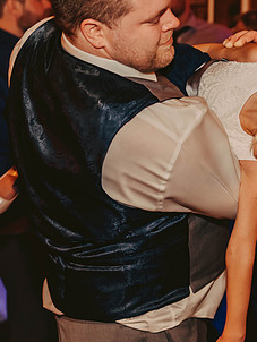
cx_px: 223
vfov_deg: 20.4
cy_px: 155
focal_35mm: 96
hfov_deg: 15.3
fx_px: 949
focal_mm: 52
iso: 1250
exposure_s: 1/125
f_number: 2.8
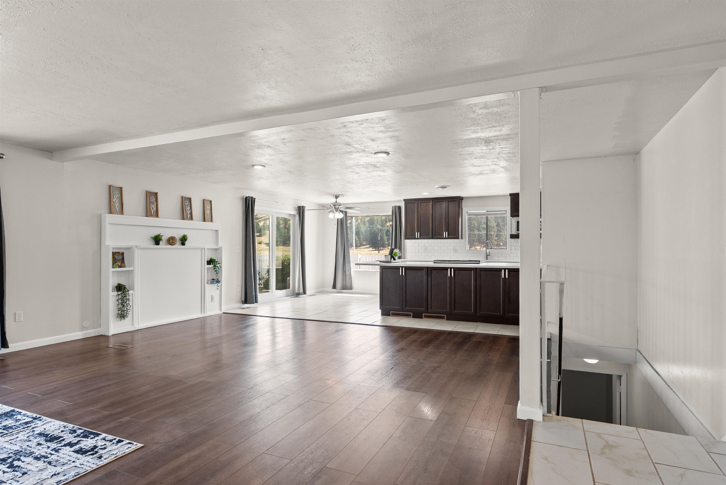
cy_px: 242
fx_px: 403
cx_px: 363
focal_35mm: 20
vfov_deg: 62.0
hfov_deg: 84.0
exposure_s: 1/13
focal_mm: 20
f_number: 8
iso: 400
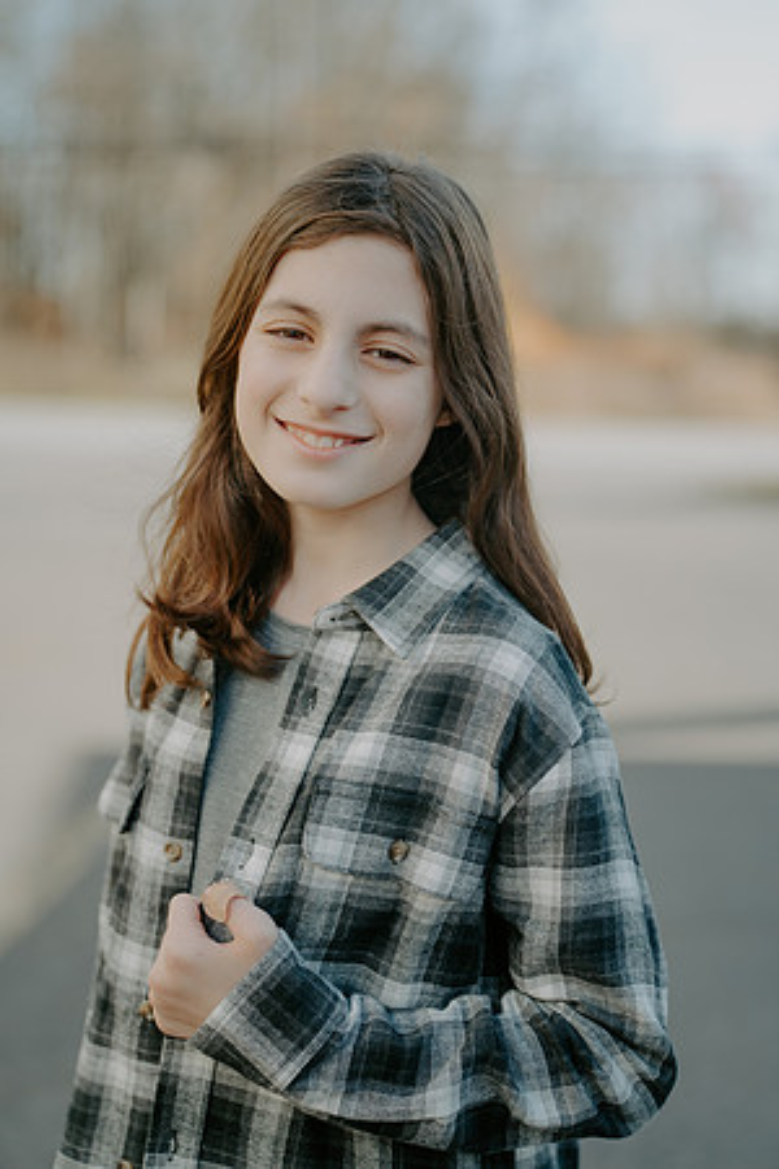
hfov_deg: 22.3
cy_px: 584
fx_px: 1980
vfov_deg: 32.9
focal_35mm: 61
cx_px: 390
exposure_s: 1/320
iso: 100
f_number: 2.5
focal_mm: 61
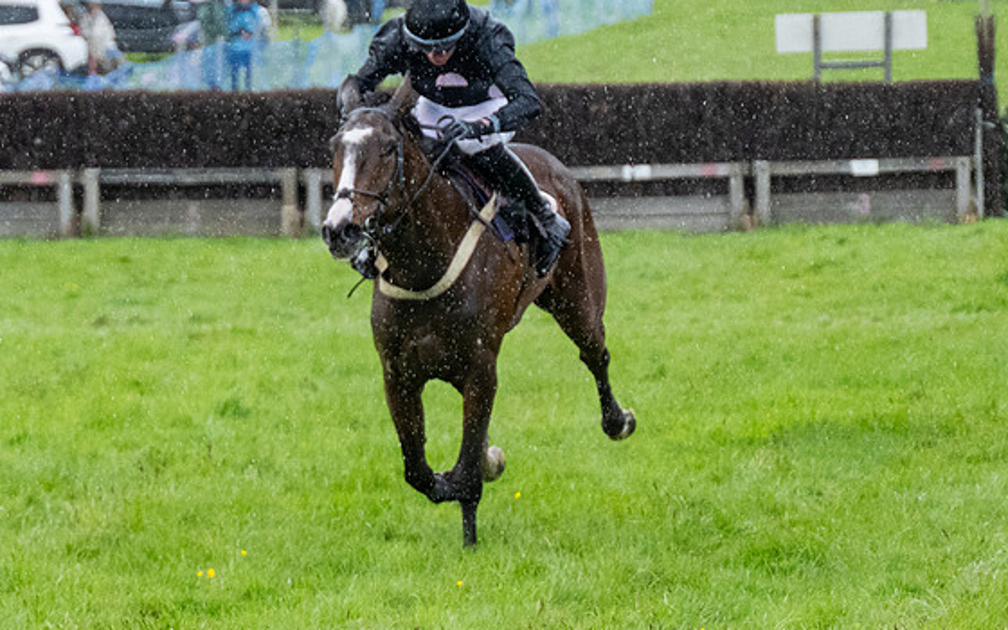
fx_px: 8077
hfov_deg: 7.1
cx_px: 405
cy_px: 322
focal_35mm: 294
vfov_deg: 4.5
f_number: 4
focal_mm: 98
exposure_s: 1/1000
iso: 2000
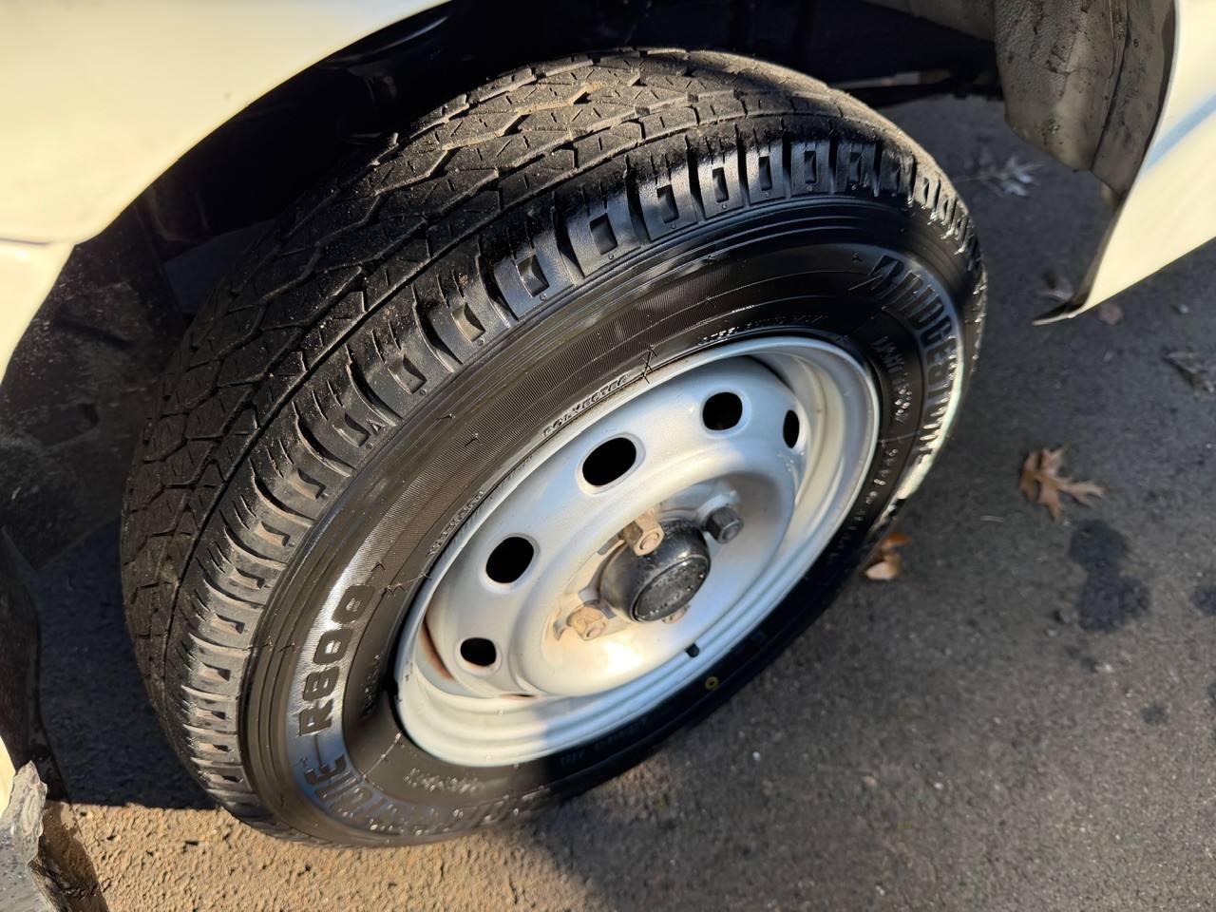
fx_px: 843
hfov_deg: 71.6
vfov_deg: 56.8
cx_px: 608
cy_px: 456
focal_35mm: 24
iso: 100
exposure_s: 1/822
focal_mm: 6.76
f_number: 1.78
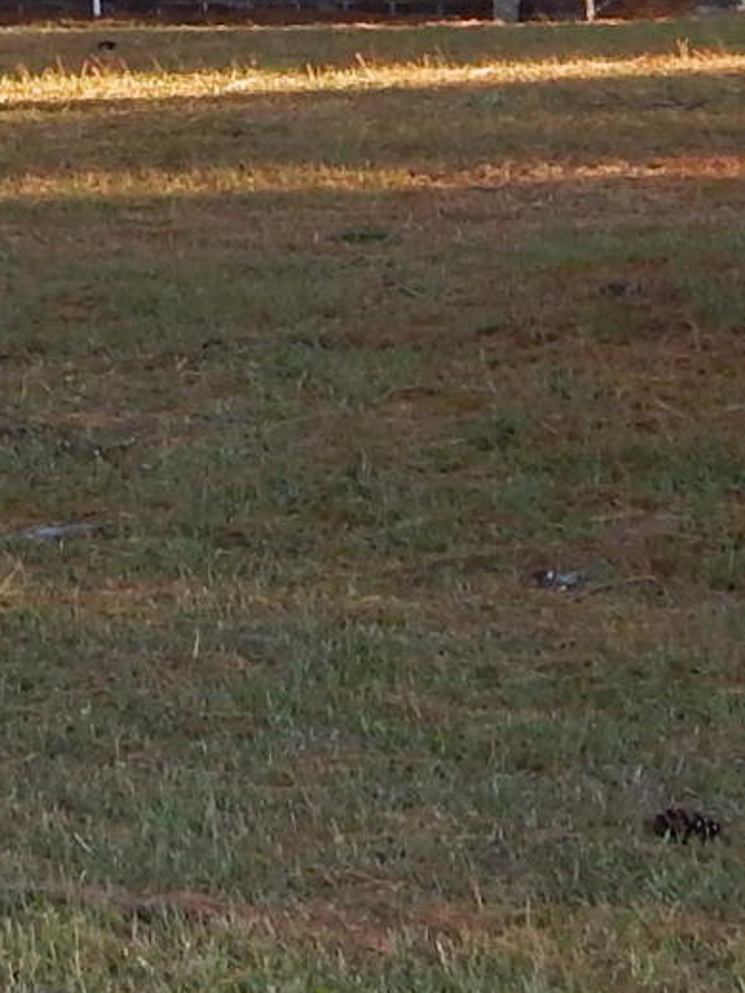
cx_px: -1037
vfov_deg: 7.9
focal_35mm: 248
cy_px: -321
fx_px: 7117
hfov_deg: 5.8
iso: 125
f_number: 3.6
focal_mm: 7.7
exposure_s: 1/160
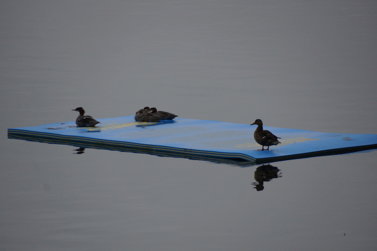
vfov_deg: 3.7
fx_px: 3927
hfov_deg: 5.5
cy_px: 126
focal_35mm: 375
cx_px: 188
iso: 640
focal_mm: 250
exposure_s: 1/400
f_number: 6.3
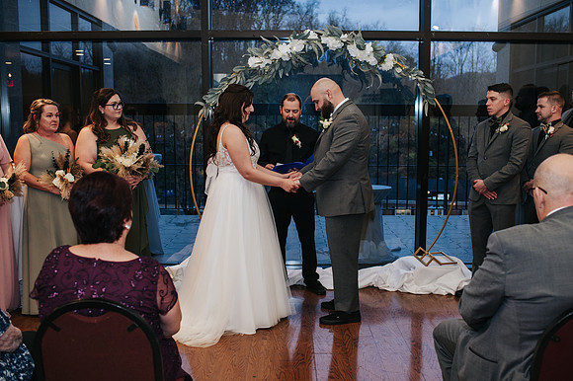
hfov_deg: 51.5
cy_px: 198
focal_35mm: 37
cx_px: 301
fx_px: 593
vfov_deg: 35.6
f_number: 3.2
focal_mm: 35
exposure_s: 1/200
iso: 800
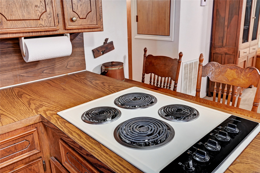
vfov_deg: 47.1
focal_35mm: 28
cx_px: 130
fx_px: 198
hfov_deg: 66.5
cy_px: 86
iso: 400
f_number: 8
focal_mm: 27.5
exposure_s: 1/2.5
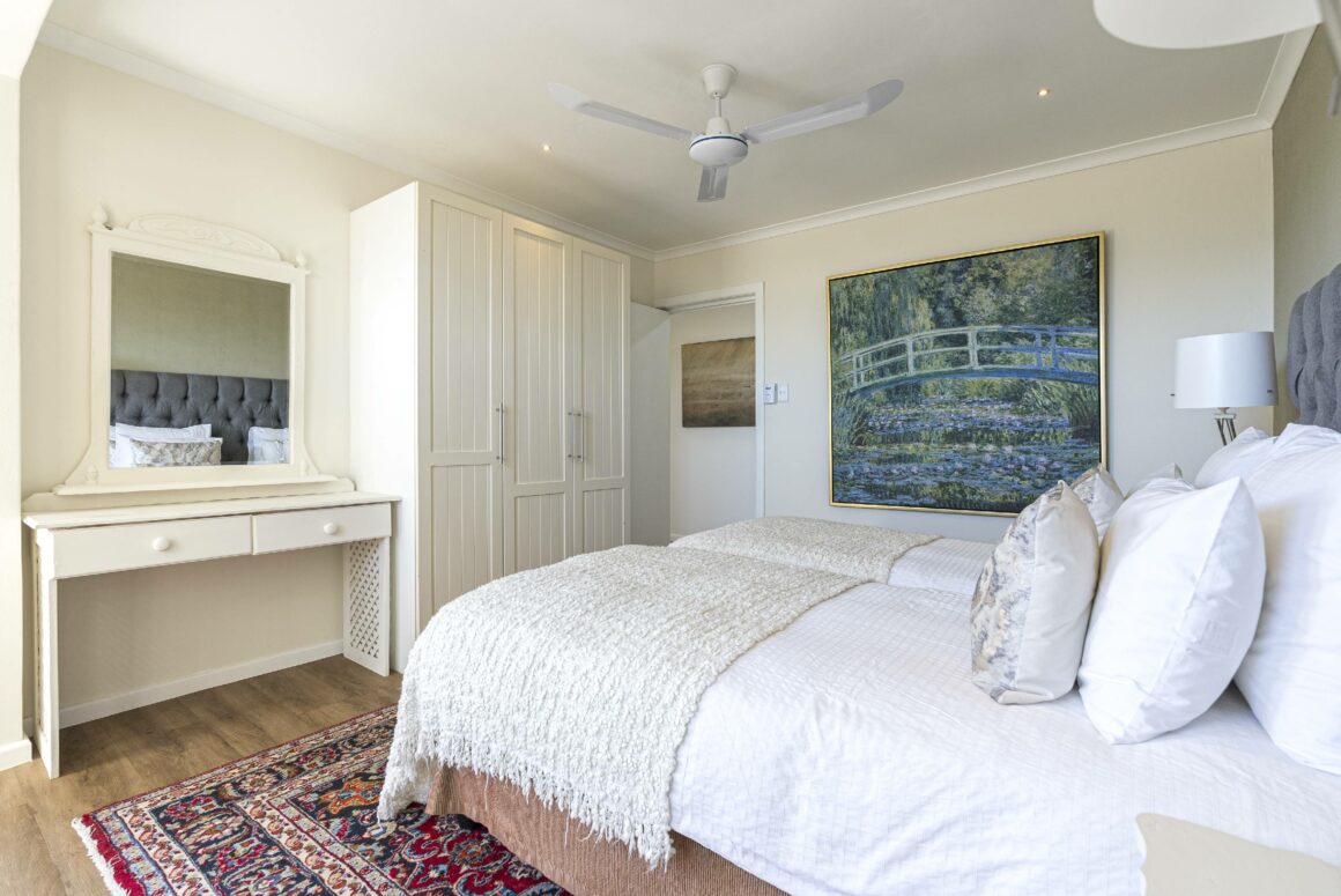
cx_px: 670
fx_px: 596
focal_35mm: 16
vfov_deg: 73.8
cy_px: 448
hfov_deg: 96.7
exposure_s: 1/25
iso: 160
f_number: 5.6
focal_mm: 16
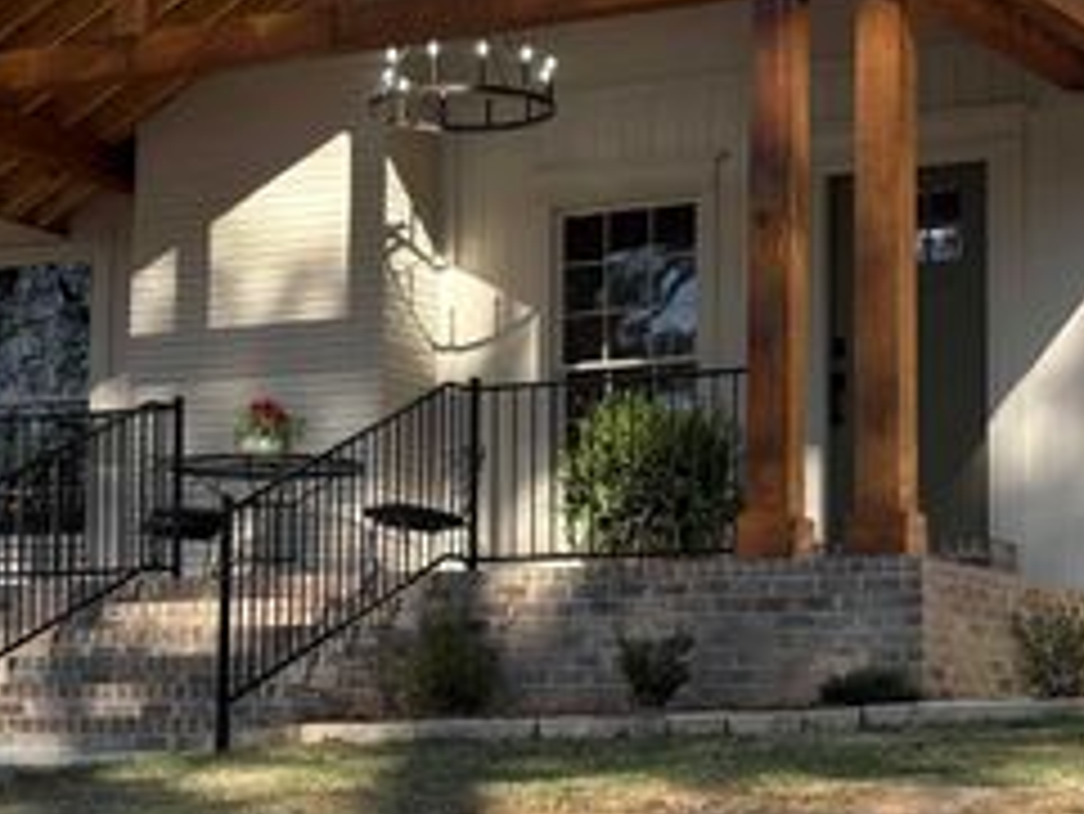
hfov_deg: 17.9
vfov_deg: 13.7
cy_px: 461
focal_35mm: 108
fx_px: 3384
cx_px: 63
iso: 50
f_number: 1.6
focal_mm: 5.96
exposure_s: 1/1590
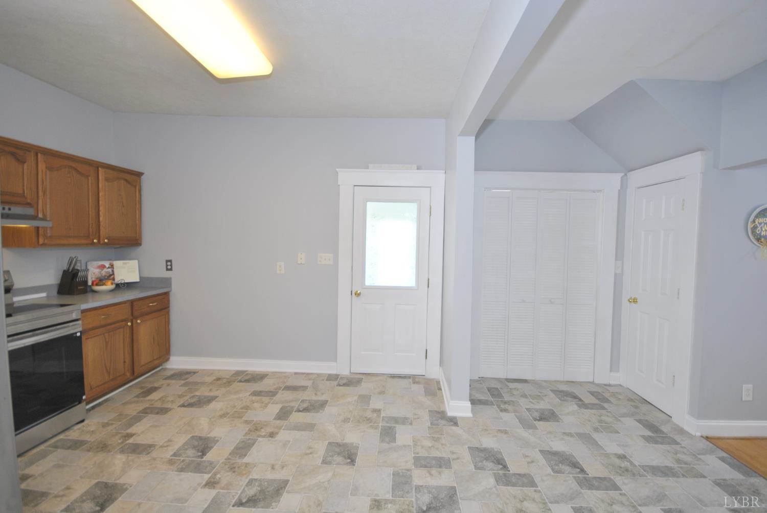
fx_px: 320
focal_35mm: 15
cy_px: 256
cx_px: 384
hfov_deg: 100.3
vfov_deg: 77.5
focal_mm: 10
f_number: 4
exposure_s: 1/30
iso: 200
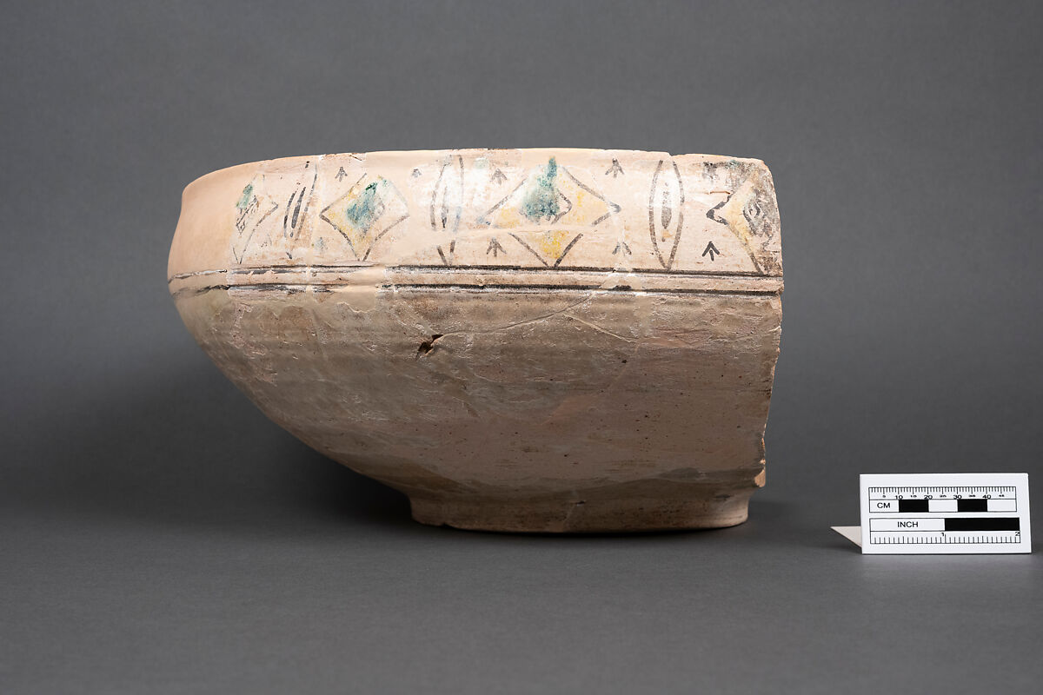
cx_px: 522
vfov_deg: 27.0
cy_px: 348
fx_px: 1448
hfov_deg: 39.6
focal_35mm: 50
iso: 640
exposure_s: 1/20
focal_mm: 50
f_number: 14
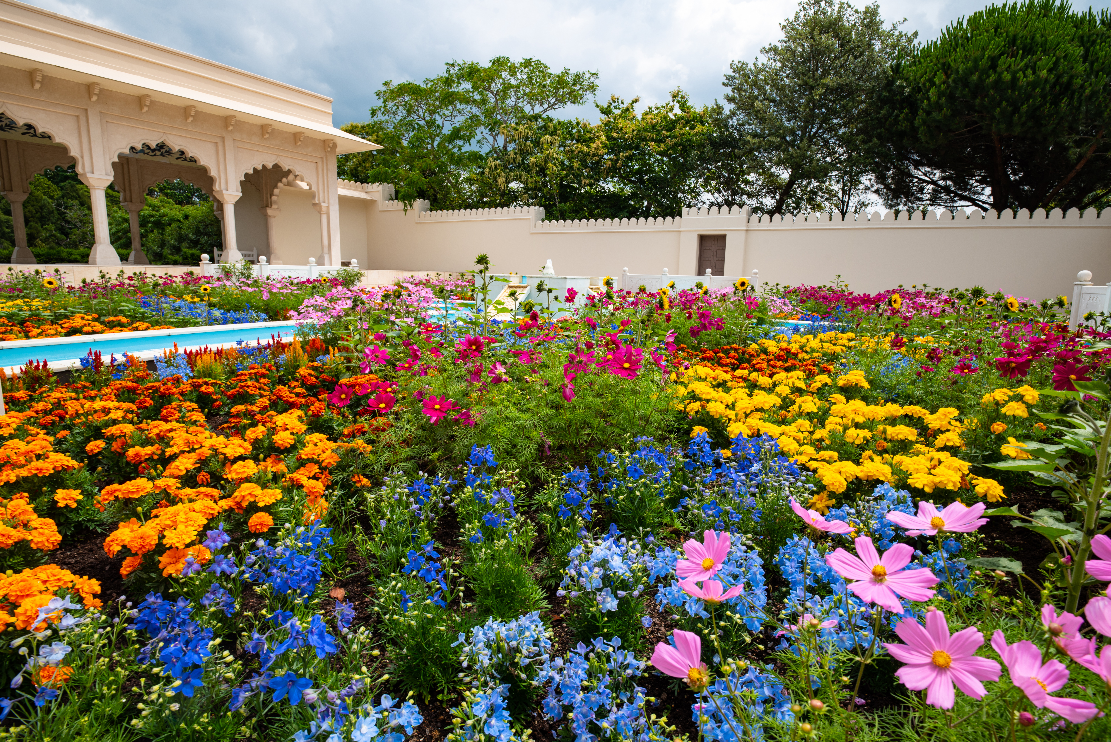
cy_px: 371
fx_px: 525
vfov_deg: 70.5
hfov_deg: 93.3
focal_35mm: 17
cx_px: 556
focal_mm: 17
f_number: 11
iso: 100
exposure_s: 1/40
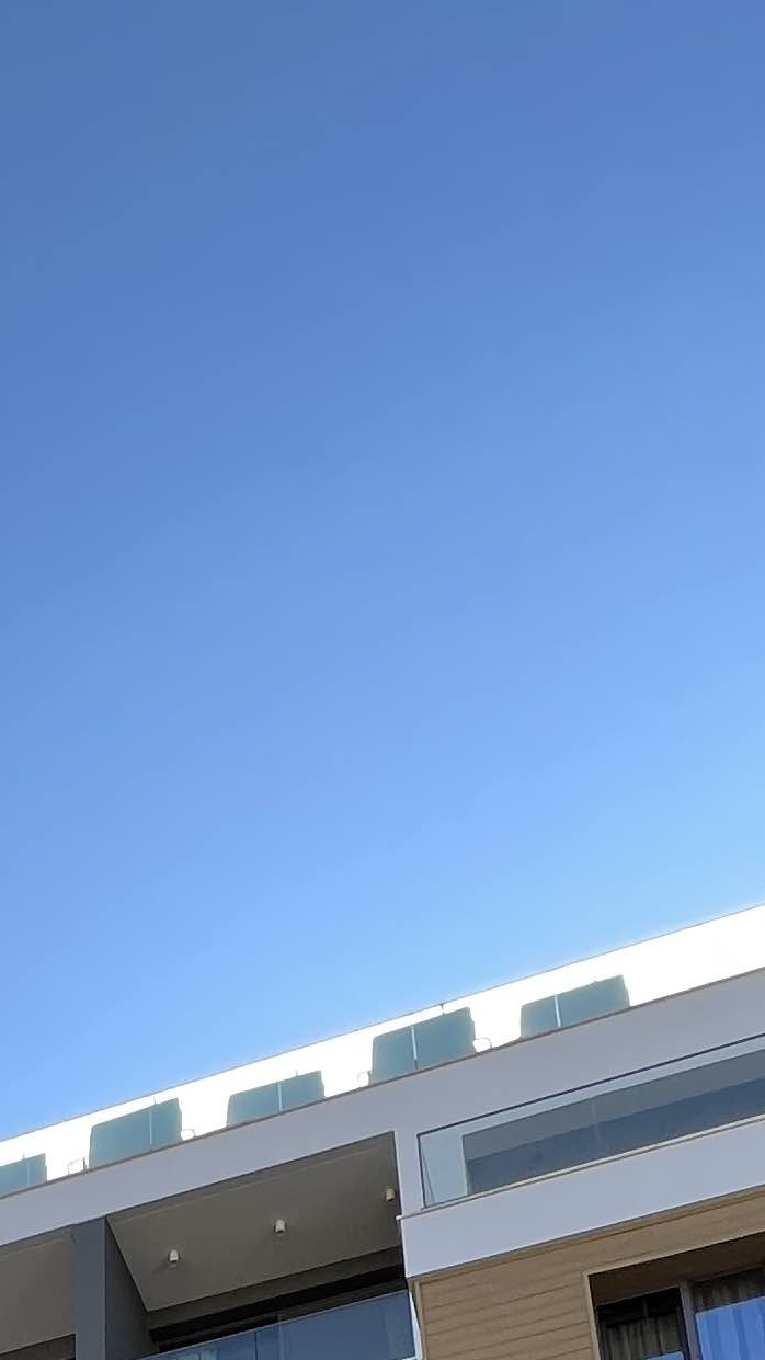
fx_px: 1659
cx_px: 71
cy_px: 2052
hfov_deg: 25.2
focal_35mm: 46
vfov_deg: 28.4
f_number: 1.8
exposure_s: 1/449
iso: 32
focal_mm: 1.57
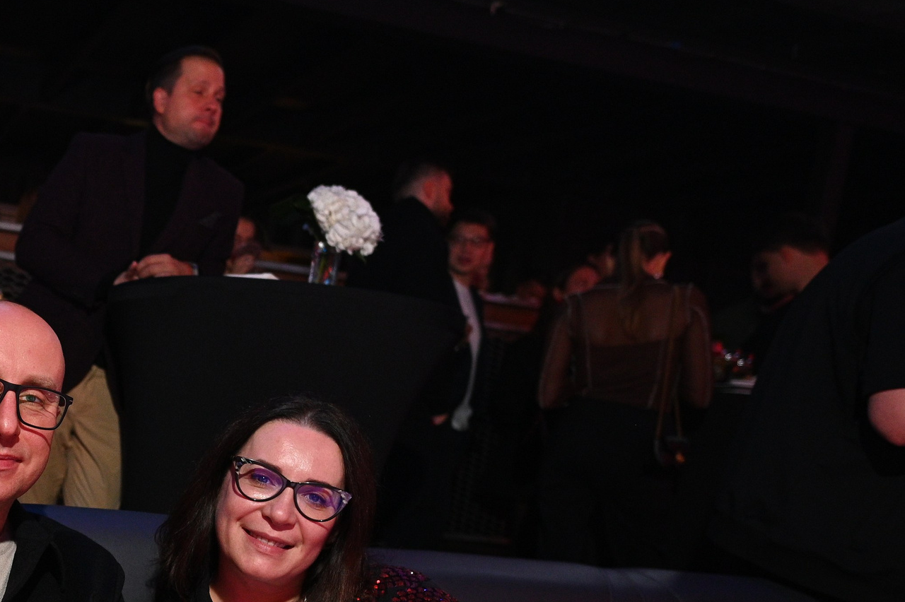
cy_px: 553
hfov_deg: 42.8
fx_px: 1005
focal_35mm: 40
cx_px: 30
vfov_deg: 31.6
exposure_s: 1/200
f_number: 2.8
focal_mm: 20
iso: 1600
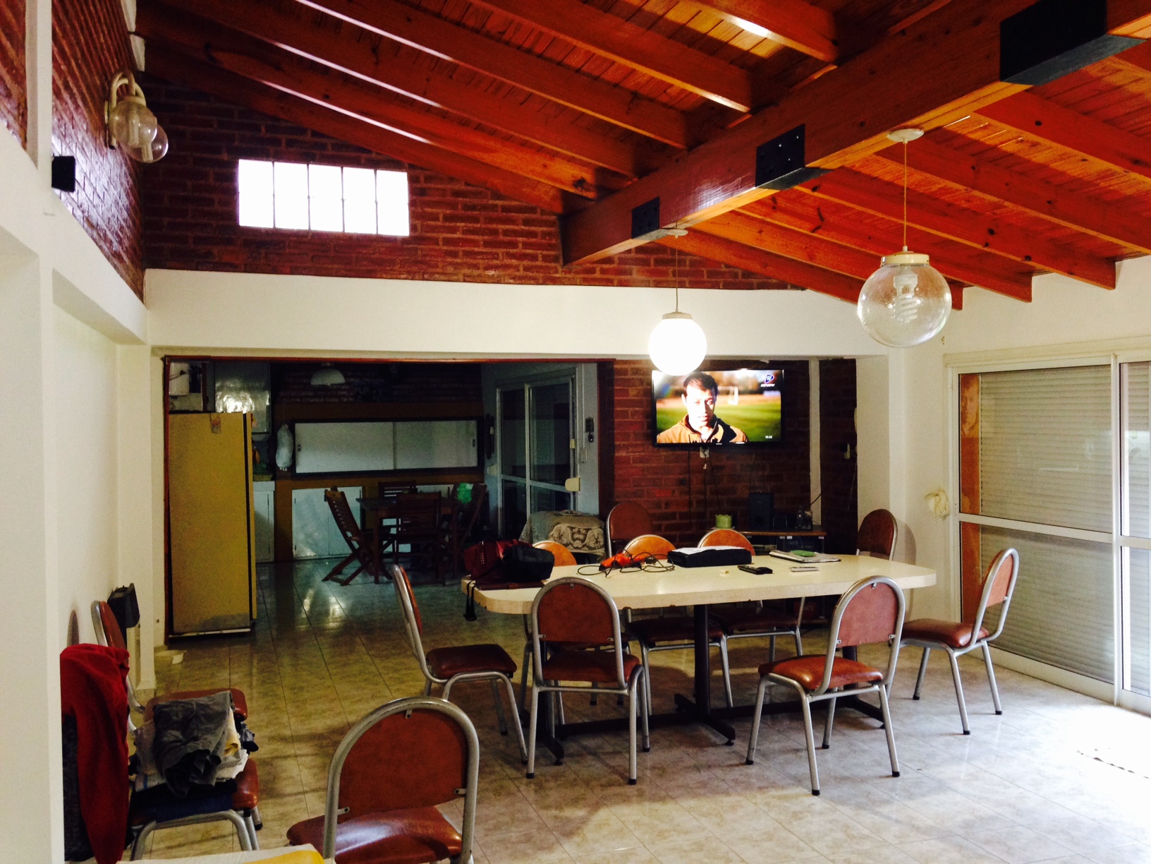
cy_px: 432
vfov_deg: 42.9
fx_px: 1097
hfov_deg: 55.4
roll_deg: +0.8
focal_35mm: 33
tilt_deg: -4.1
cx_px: 576
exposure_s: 1/20
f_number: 2.4
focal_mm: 4.12
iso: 200
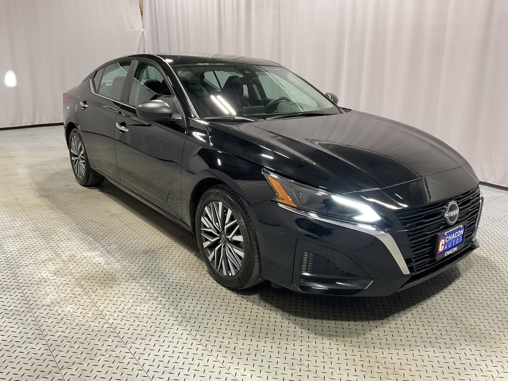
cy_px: 190
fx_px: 426
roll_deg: -0.6
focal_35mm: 29
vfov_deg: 48.2
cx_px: 254
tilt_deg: -15.4
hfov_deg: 61.7
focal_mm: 3
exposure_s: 1/60
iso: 80
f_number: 1.8
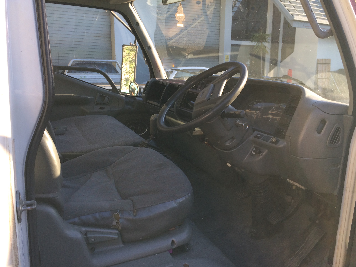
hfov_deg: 60.0
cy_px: 134
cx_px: 182
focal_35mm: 30
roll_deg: +2.7
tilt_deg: -11.7
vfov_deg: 46.8
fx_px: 309
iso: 32
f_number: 2.2
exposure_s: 1/199
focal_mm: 4.15
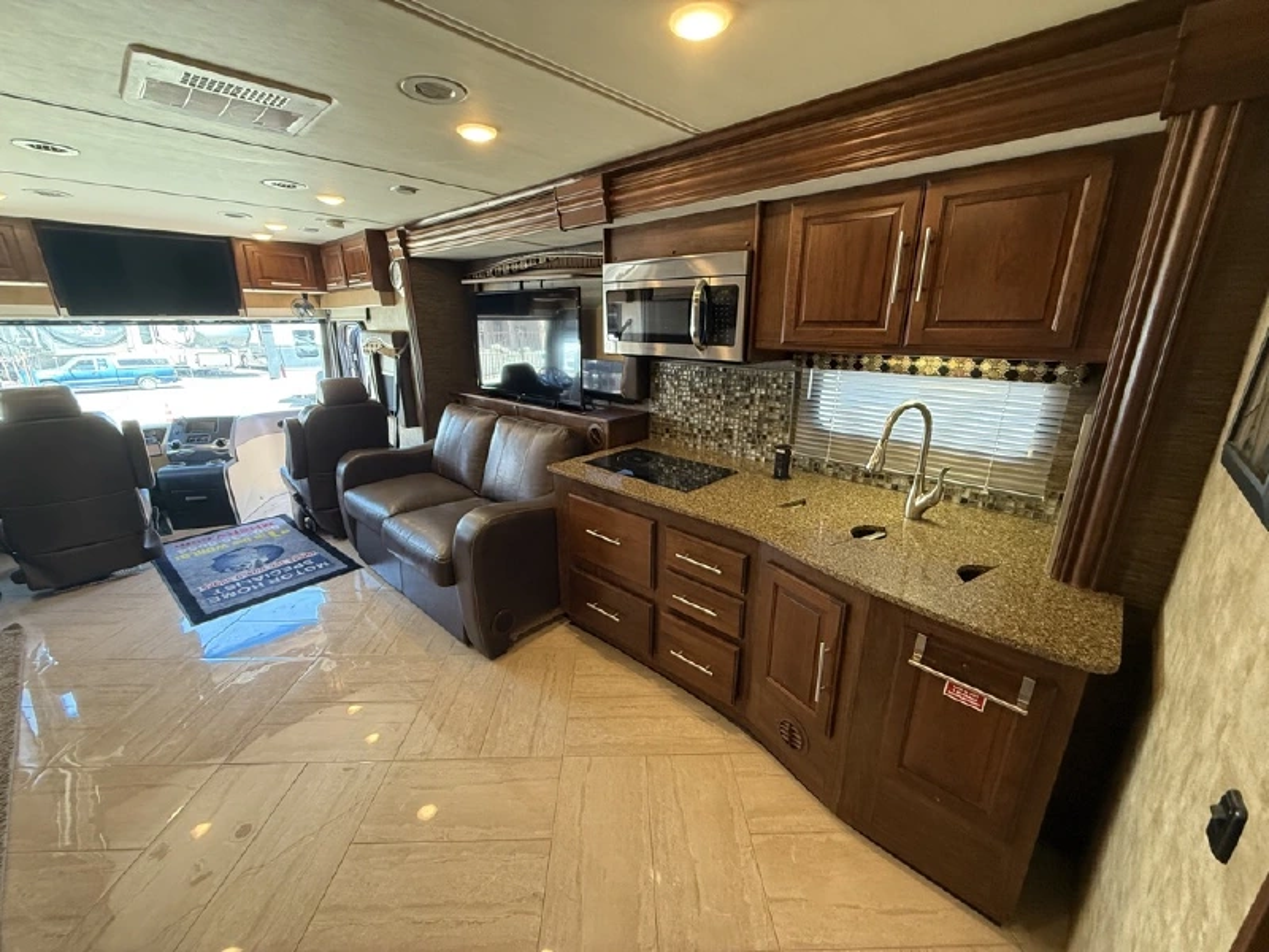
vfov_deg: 85.7
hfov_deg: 102.1
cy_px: 476
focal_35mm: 14
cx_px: 634
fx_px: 513
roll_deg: -0.4
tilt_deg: -15.2
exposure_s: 1/60
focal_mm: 2.22
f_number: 2.2
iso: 400
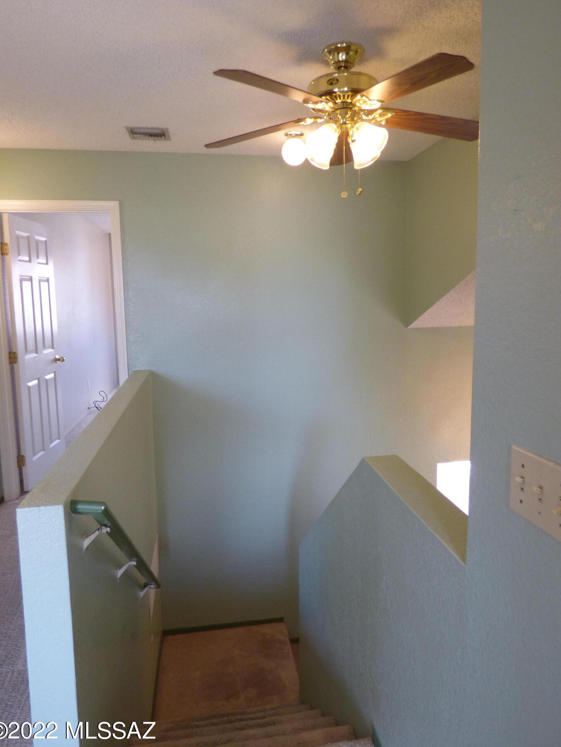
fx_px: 475
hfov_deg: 61.1
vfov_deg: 76.3
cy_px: 357
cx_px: 297
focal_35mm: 22
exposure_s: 1/60
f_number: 2.8
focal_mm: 3.58
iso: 200
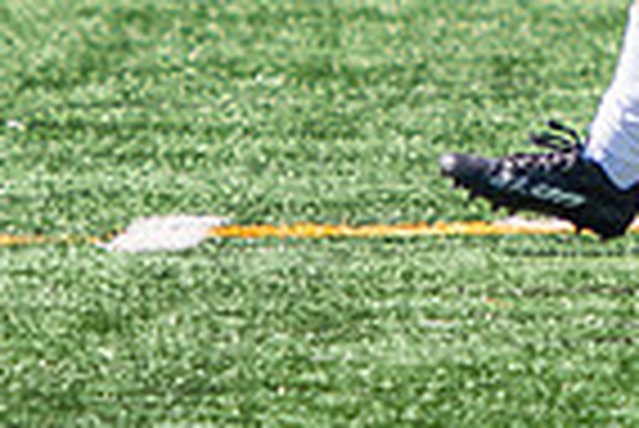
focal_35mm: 1598
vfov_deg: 0.9
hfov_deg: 1.3
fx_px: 28393
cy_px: -550
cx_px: 849
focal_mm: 160
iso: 160
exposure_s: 1/2000
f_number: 2.8
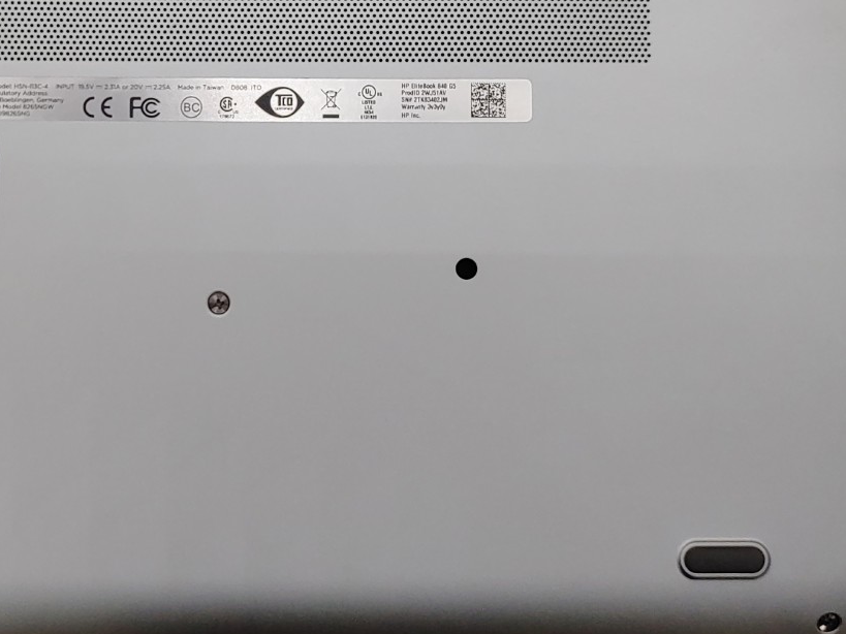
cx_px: 212
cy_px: 158
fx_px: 1417
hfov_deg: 32.6
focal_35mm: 58
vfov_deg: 24.9
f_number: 1.8
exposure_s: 1/330
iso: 50
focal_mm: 4.36
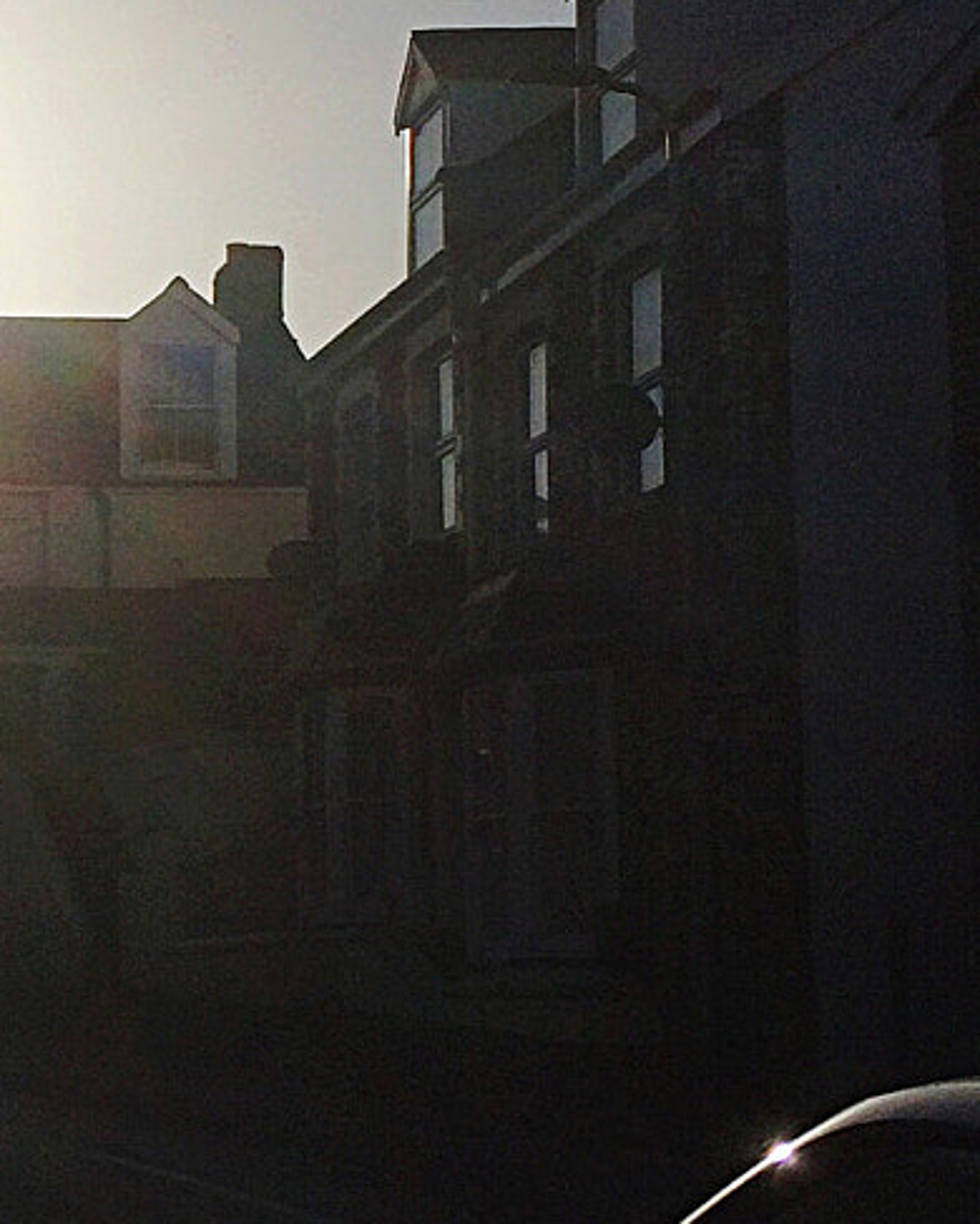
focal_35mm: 93
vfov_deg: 20.6
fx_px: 3370
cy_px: 571
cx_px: -299
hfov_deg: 15.7
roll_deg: +0.5
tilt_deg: +5.3
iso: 40
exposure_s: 1/20833
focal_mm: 4.15
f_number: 2.2
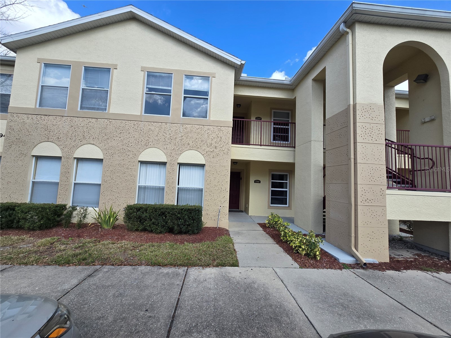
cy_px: 169
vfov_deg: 89.9
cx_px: 226
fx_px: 169
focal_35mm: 13
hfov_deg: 106.2
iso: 50
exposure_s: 1/1120
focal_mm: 2.2
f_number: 2.2
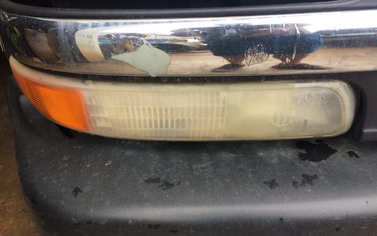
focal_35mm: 31
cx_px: 188
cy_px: 120
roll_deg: +2.2
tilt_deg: -28.7
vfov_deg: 40.6
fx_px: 319
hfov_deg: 61.2
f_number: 2.2
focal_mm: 4.15
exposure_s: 1/334
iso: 32
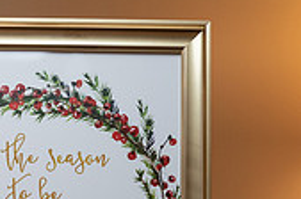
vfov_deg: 5.6
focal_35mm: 246
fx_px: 2053
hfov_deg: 8.1
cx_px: -209
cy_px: 177
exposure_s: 1/200
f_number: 2.8
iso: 1250
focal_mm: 70
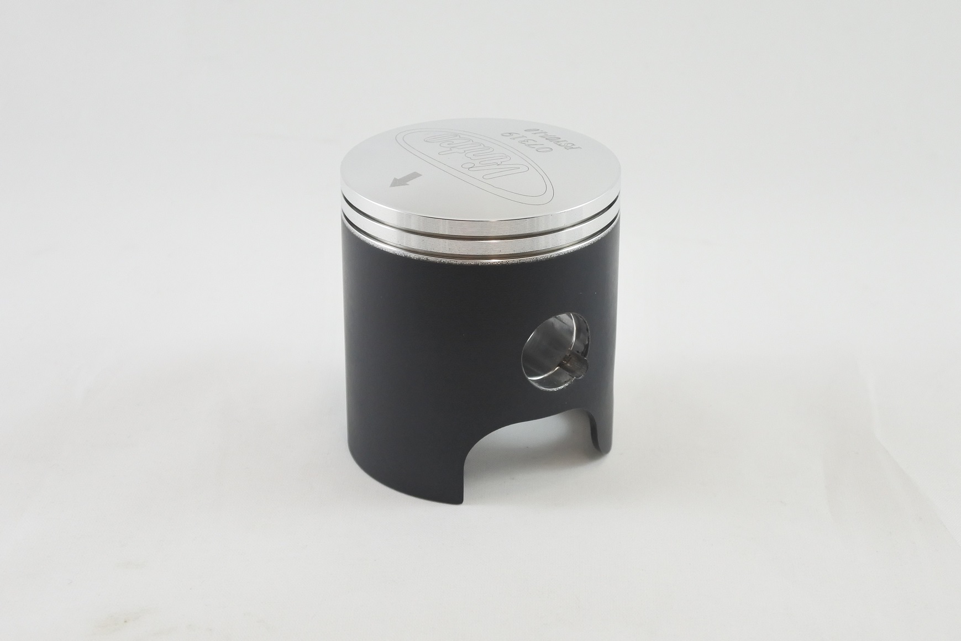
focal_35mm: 48
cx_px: 480
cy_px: 320
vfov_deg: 28.1
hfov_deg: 41.1
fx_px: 1281
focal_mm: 18
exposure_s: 1/125
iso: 400
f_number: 4.5
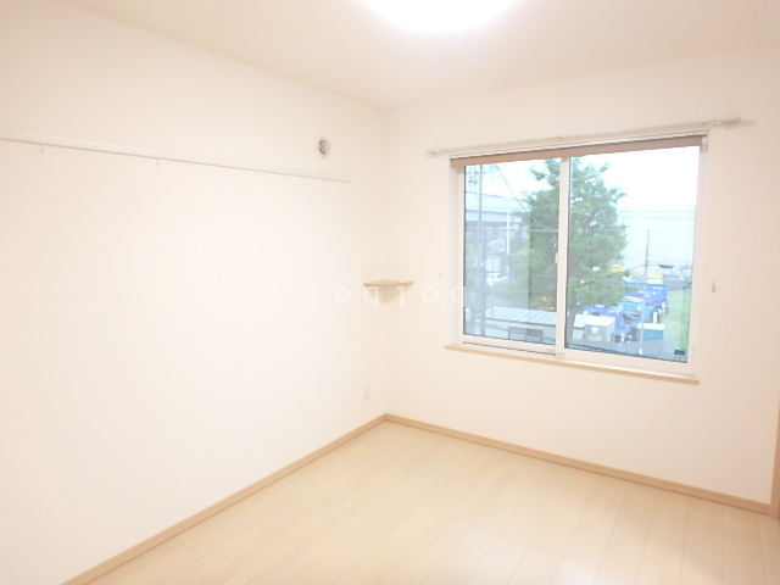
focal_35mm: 21
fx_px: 473
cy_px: 292
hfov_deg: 79.0
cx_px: 390
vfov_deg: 63.4
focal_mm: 3.7
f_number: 3.5
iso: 400
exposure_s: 1/30
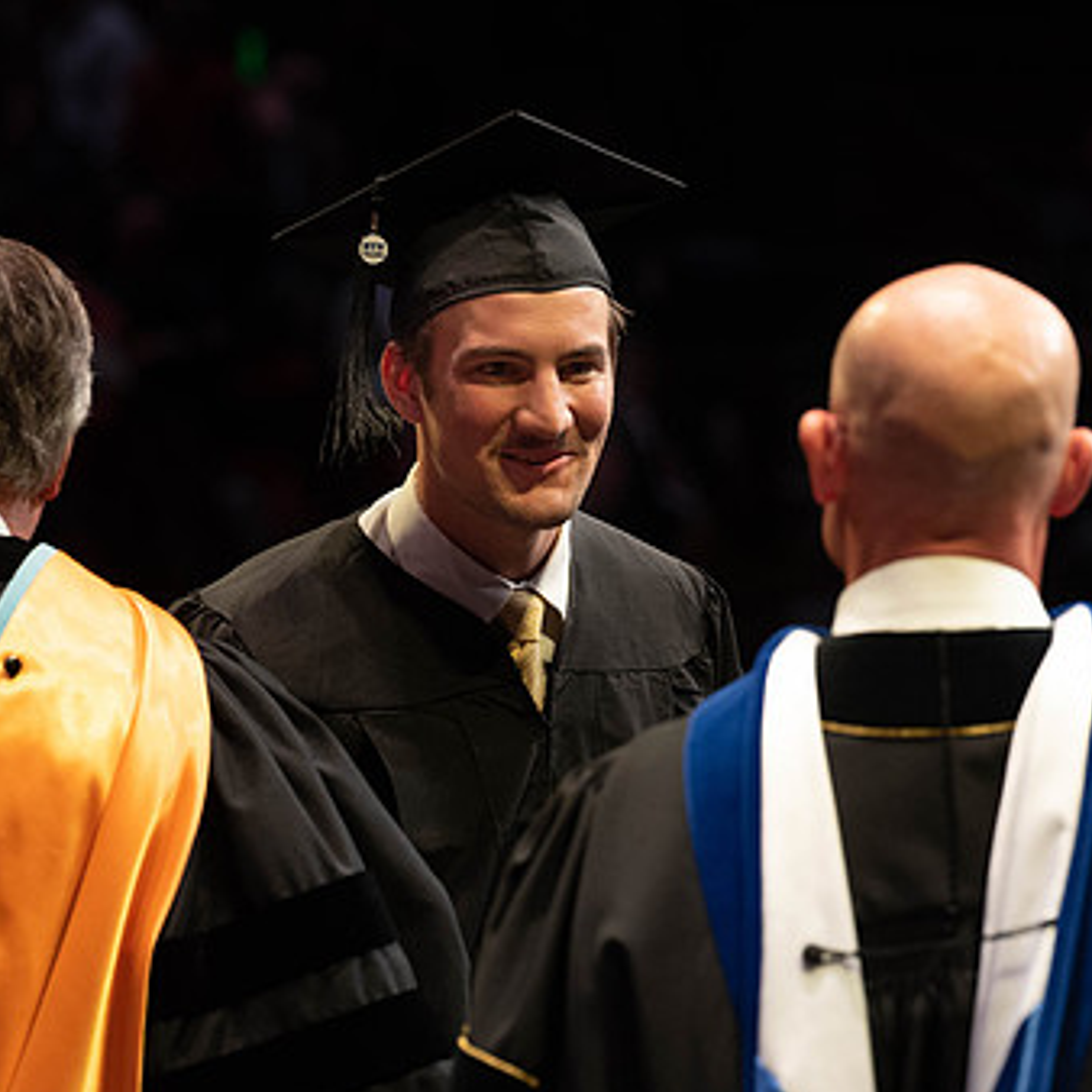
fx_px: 9101
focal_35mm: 255
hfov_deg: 6.9
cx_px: 645
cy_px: 487
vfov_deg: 6.9
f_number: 4.5
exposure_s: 1/320
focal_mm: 160
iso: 1600
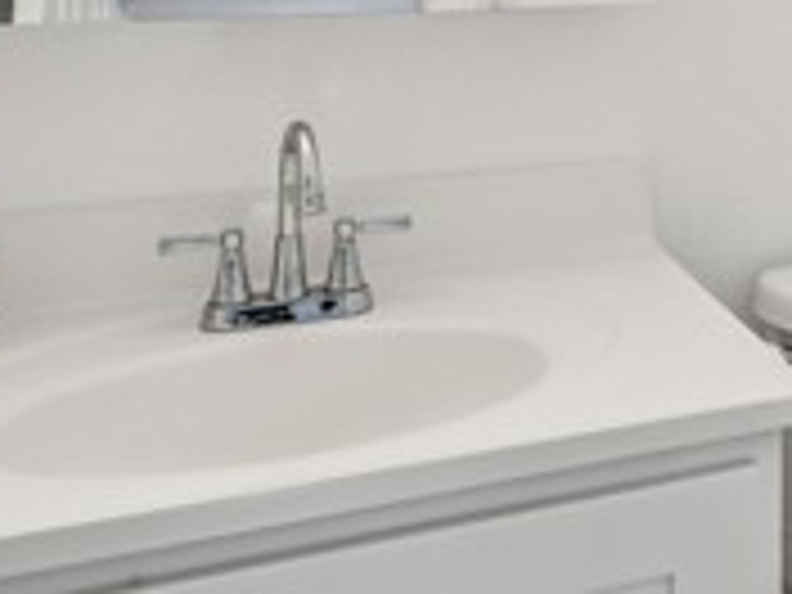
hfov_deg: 29.2
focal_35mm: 57
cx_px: 945
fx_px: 1305
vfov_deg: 23.6
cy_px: -104
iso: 100
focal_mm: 16.3
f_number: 13
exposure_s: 1/5
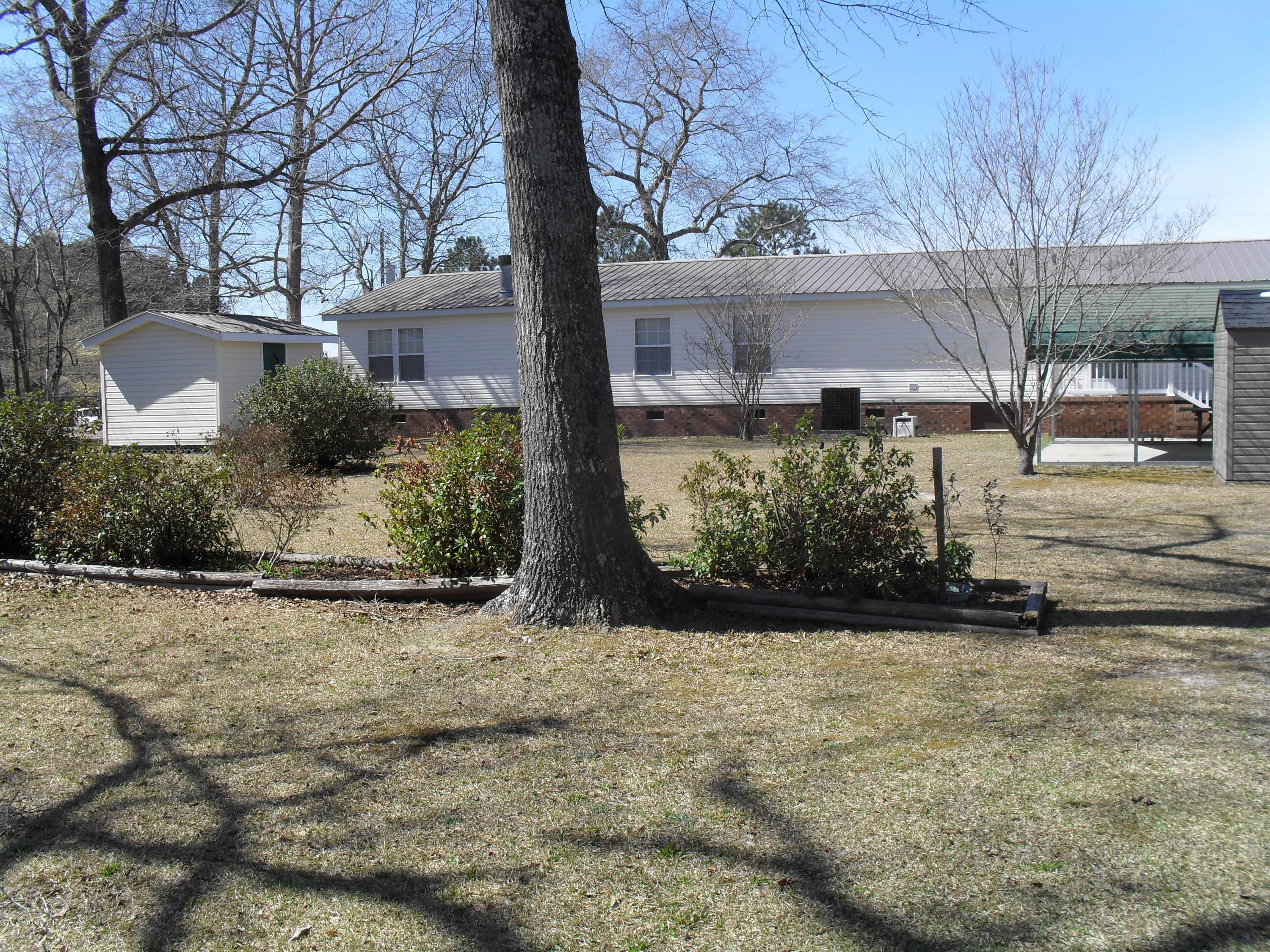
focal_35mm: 35
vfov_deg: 40.7
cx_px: 635
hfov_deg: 52.6
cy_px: 476
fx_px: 1284
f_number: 8.4
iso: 100
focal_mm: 6.3
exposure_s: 1/125
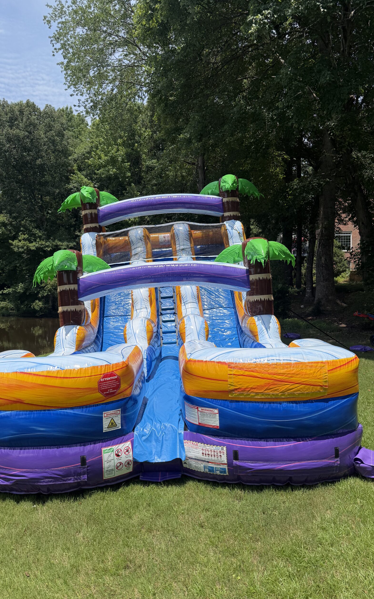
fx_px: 424
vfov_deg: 70.4
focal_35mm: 26
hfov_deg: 47.5
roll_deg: -0.2
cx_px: 167
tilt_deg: +1.7
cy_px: 298
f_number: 1.78
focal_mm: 6.76
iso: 100
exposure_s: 1/5714
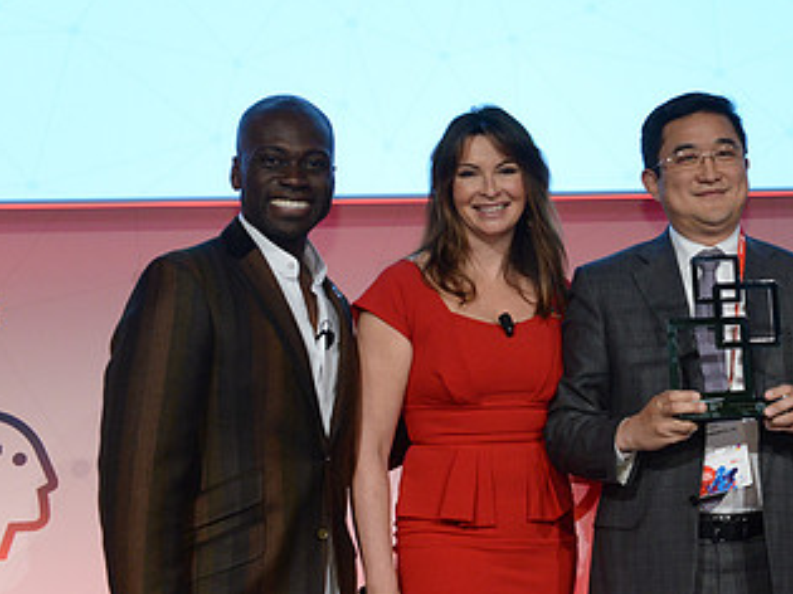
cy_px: 273
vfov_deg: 18.9
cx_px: 717
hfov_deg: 24.3
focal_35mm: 78
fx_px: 1786
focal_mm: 44
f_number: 7.1
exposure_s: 1/100
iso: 2500
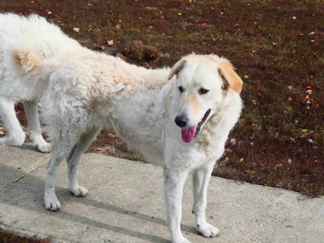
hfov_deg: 31.7
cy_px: 122
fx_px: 571
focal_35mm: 61
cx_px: 162
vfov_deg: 24.0
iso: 640
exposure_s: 1/1300
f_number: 5.6
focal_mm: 10.9
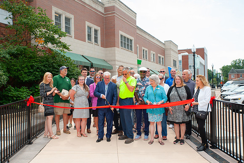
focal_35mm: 37
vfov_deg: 35.7
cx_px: 115
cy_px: 85
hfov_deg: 51.6
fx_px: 252
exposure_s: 1/200
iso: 400
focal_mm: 35
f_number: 13
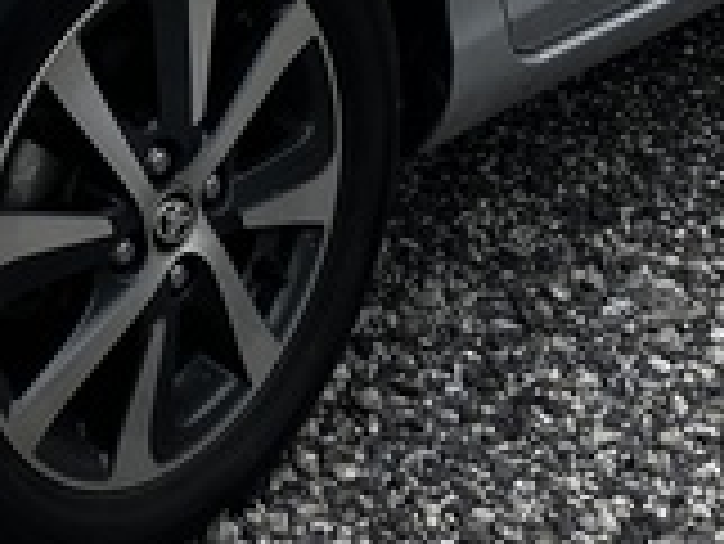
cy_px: -382
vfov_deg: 10.2
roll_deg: -0.2
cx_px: -36
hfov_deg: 13.9
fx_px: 2909
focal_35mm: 139
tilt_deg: -10.0
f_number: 1.8
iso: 32
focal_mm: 3.99
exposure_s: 1/1869
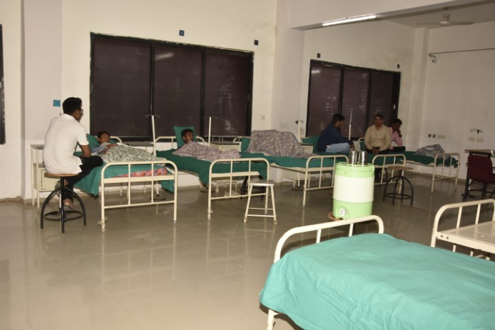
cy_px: 165
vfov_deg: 40.0
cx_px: 248
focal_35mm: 33
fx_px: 454
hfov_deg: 57.2
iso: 500
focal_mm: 22
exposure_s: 1/125
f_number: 7.1
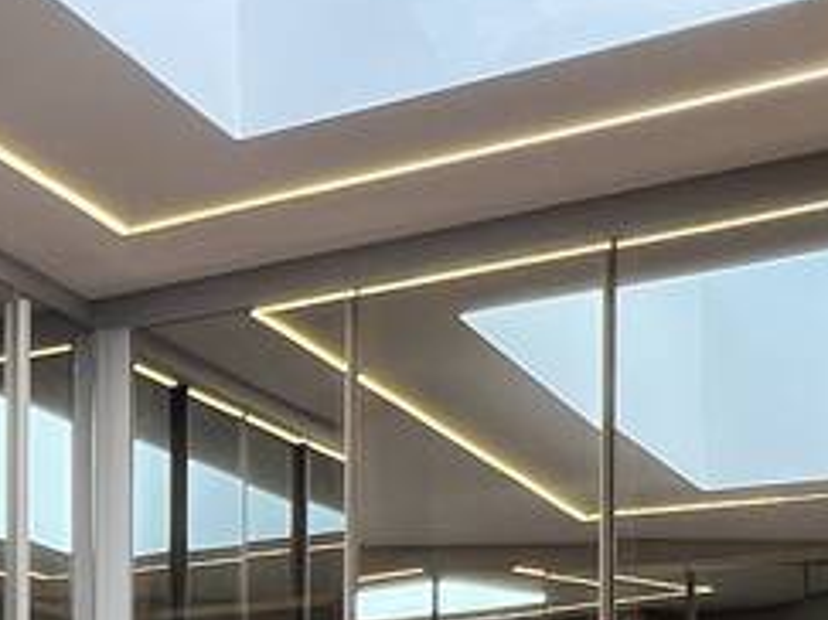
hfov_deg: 20.1
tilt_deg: -1.5
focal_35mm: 77
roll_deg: -0.1
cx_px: -559
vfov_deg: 17.3
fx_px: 1841
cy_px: 916
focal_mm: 1.57
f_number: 1.8
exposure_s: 1/142
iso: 32
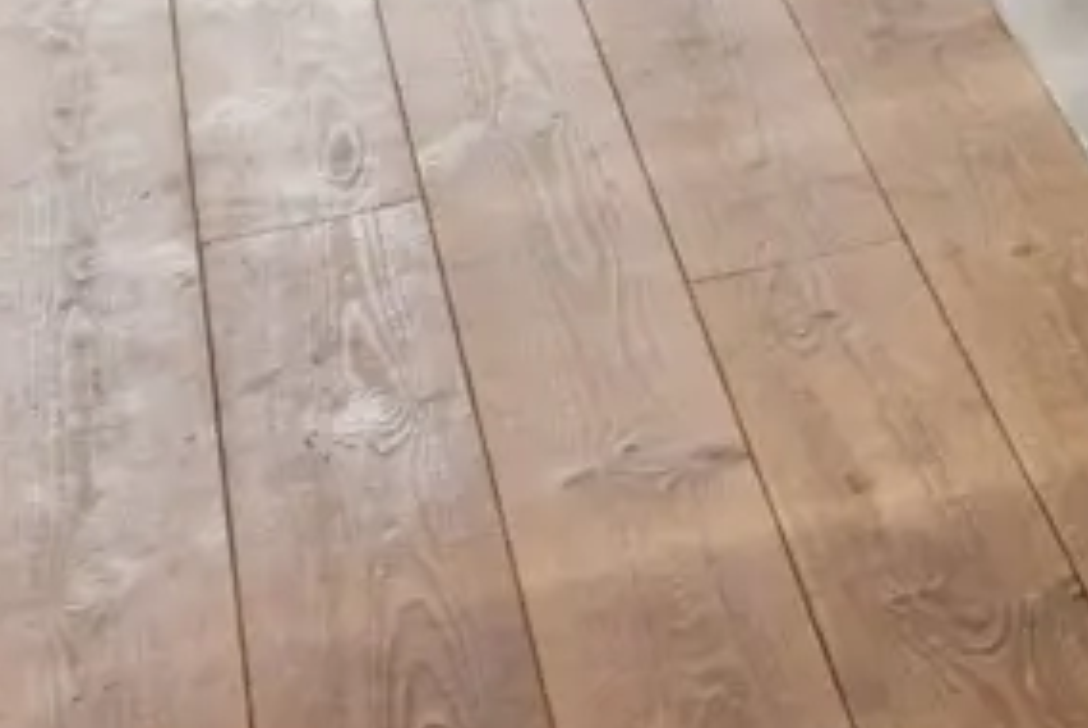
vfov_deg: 8.2
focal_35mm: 137
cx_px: 2770
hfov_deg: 11.7
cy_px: -1621
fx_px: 4135
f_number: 8
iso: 400
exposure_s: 1/50
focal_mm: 13.5
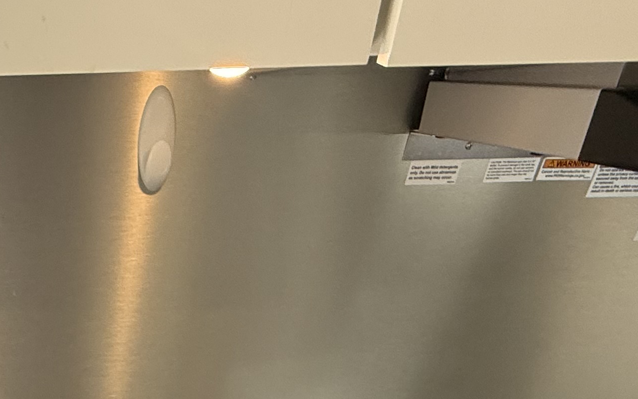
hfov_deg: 38.9
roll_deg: +1.5
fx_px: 817
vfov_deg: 21.4
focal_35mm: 47
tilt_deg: -32.5
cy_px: 653
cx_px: 38
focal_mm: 2.22
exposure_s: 1/99
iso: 125
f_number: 2.2
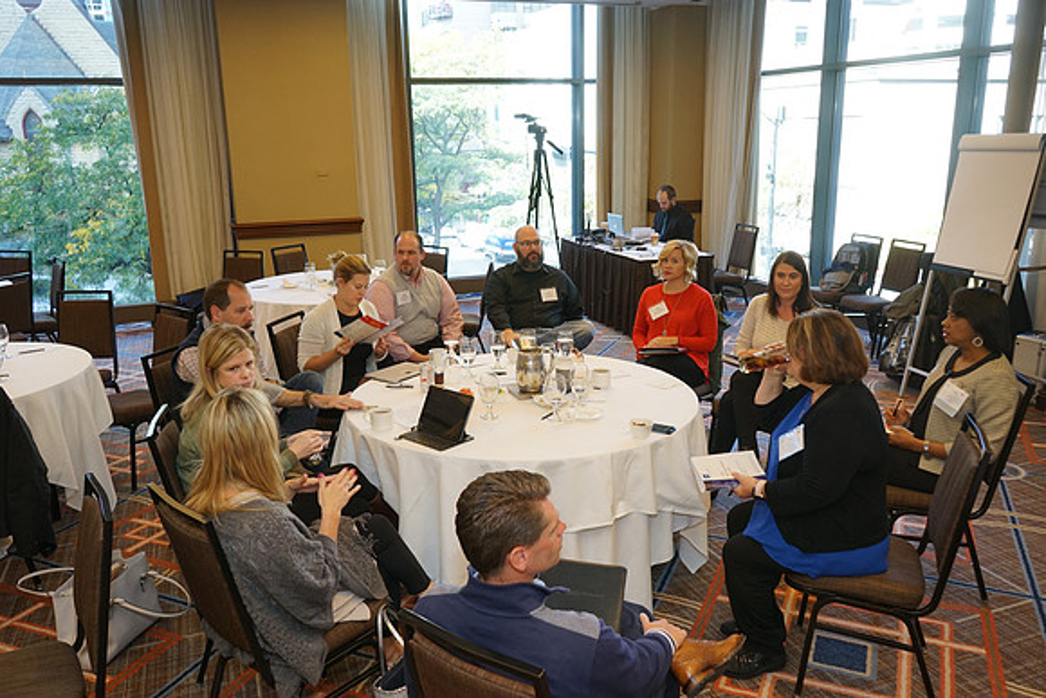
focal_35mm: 28
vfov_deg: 46.4
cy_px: 349
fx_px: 814
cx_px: 523
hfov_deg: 65.5
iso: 800
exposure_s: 1/80
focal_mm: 28
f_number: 5.6
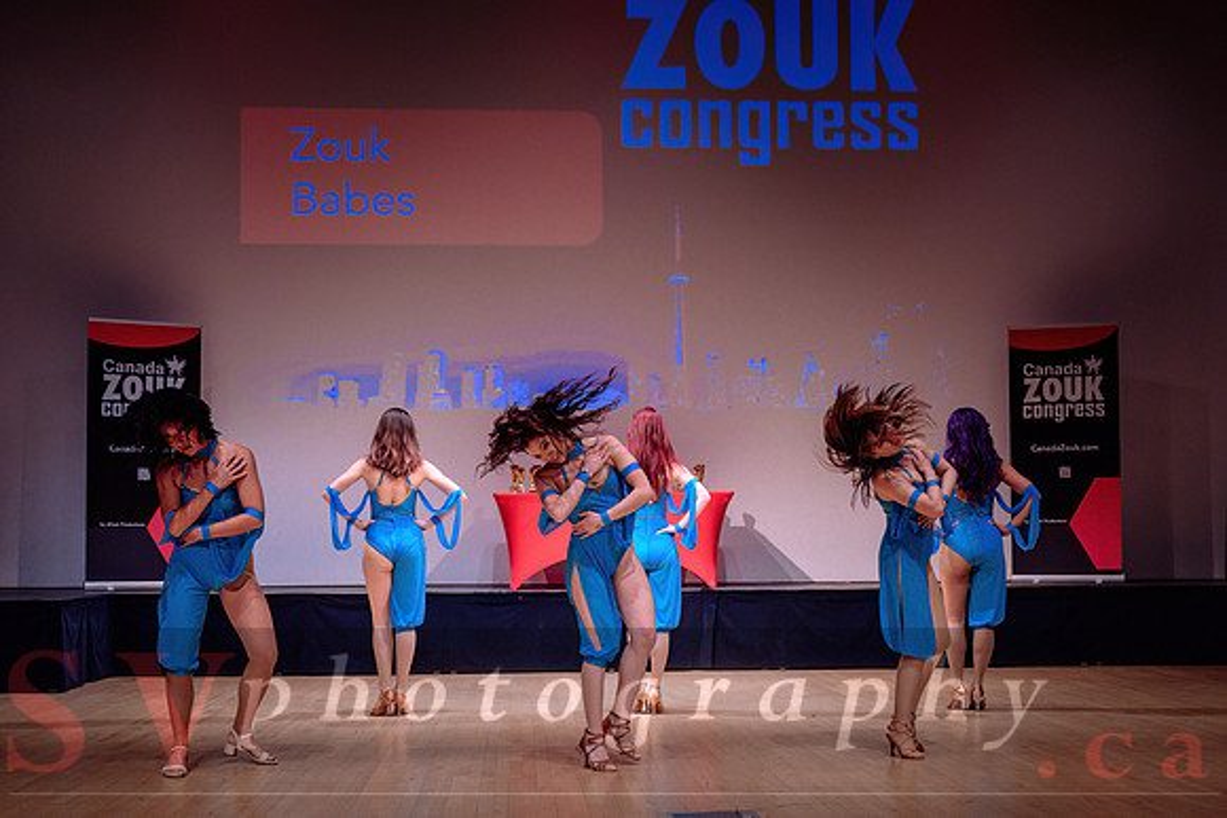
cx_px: 612
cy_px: 484
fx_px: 1580
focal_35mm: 46
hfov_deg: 42.4
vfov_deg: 29.0
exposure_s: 1/500
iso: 1600
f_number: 2.8
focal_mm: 38
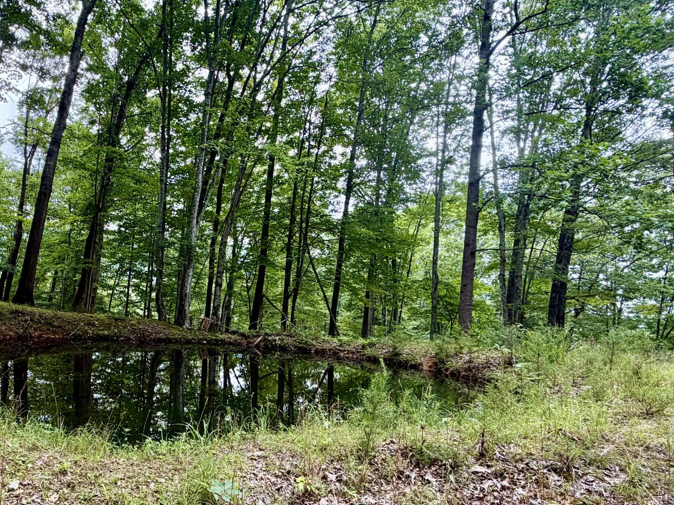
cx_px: 209
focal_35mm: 25
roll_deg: -3.7
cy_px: 278
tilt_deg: +1.9
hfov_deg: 66.9
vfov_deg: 54.8
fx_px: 487
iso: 50
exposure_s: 1/167
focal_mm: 2.22
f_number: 2.2
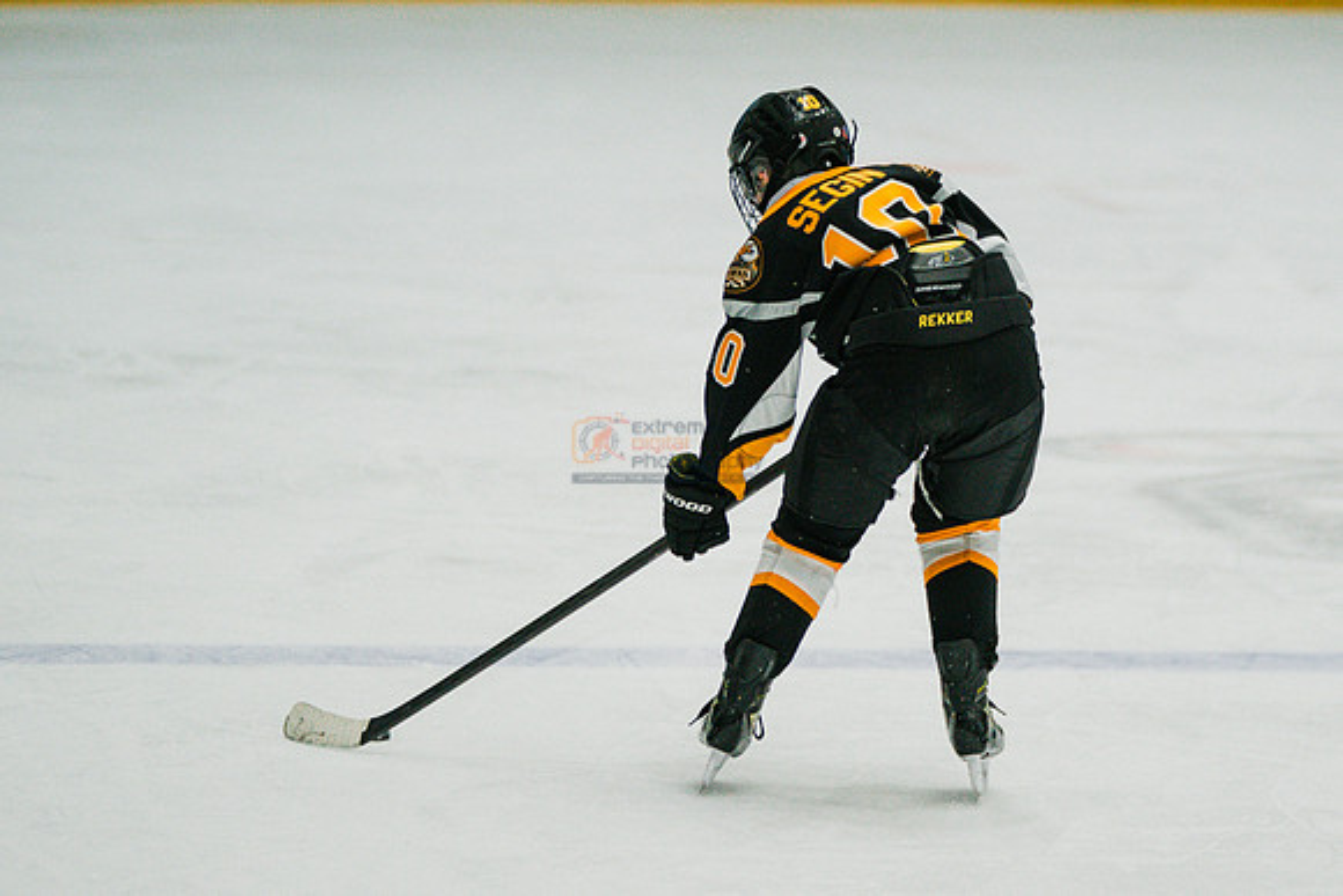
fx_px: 9868
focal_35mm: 264
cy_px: 448
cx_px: 824
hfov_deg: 7.8
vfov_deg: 5.2
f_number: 3.2
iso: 3200
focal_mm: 186
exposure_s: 1/2000
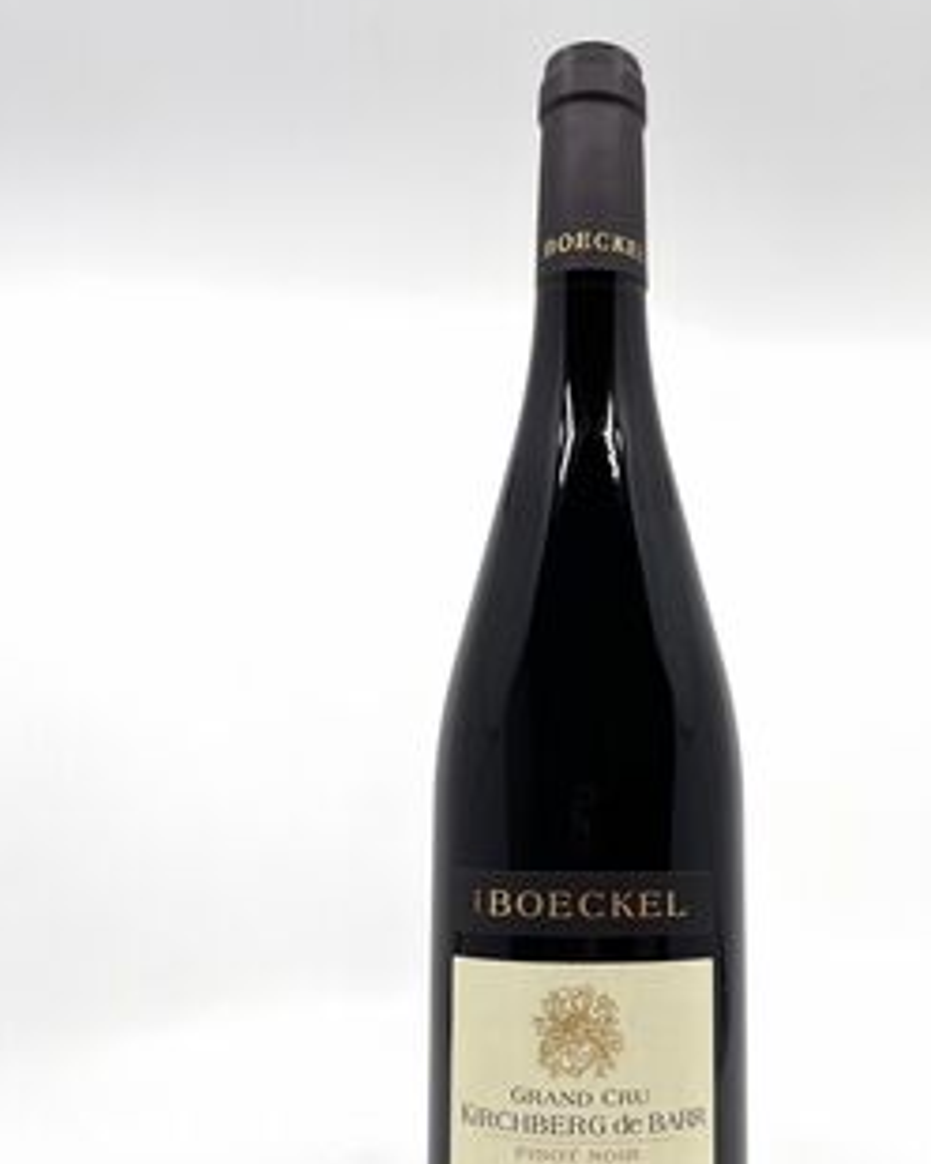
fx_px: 1205
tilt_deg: +6.0
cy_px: 682
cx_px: 589
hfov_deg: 41.9
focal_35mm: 35
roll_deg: +0.9
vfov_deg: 51.3
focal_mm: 5.1
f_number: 1.6
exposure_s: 1/816
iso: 50
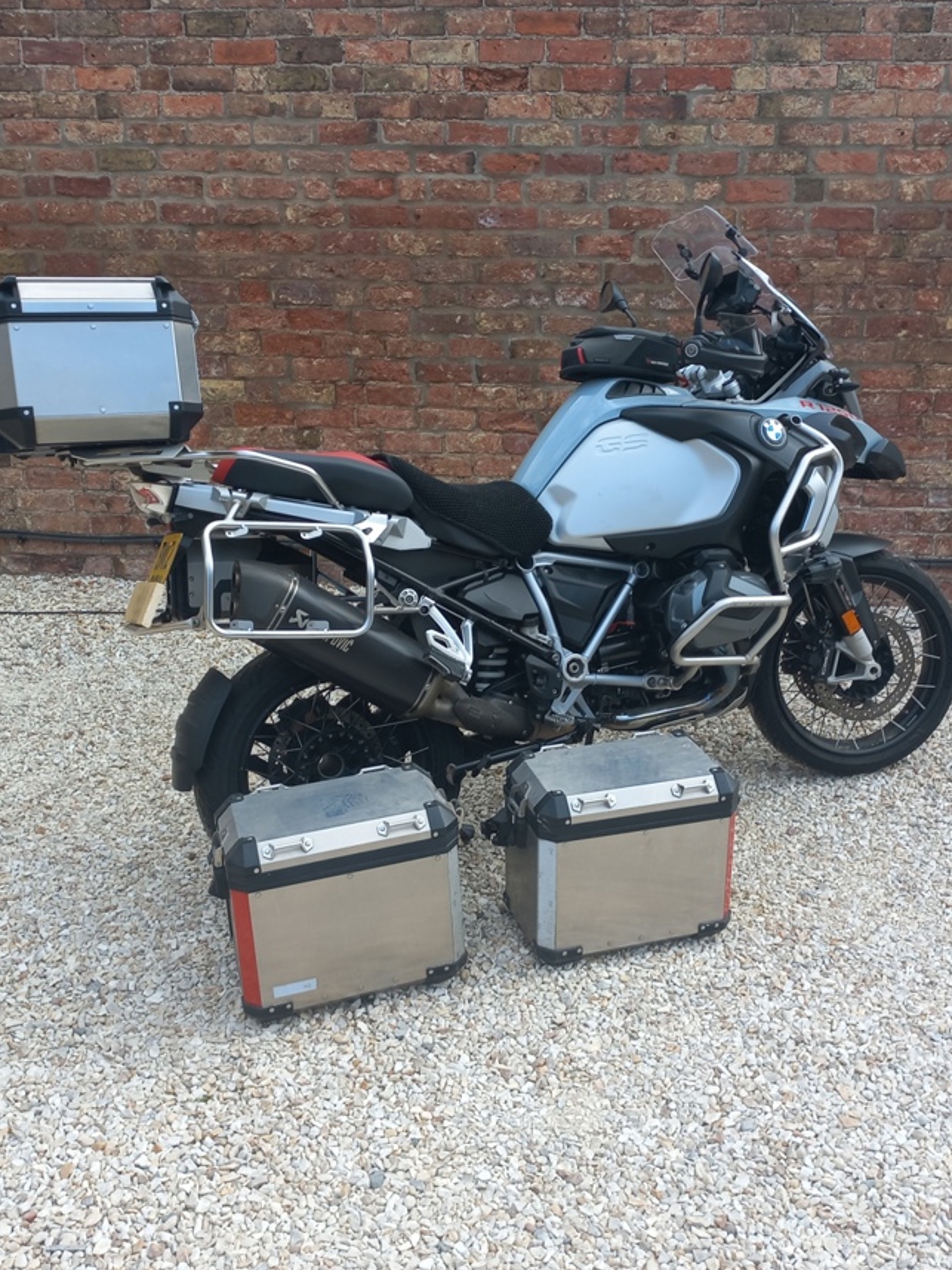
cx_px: 527
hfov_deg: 40.7
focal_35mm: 35
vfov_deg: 52.6
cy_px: 614
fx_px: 1283
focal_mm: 4.6
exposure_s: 1/290
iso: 25
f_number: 1.8
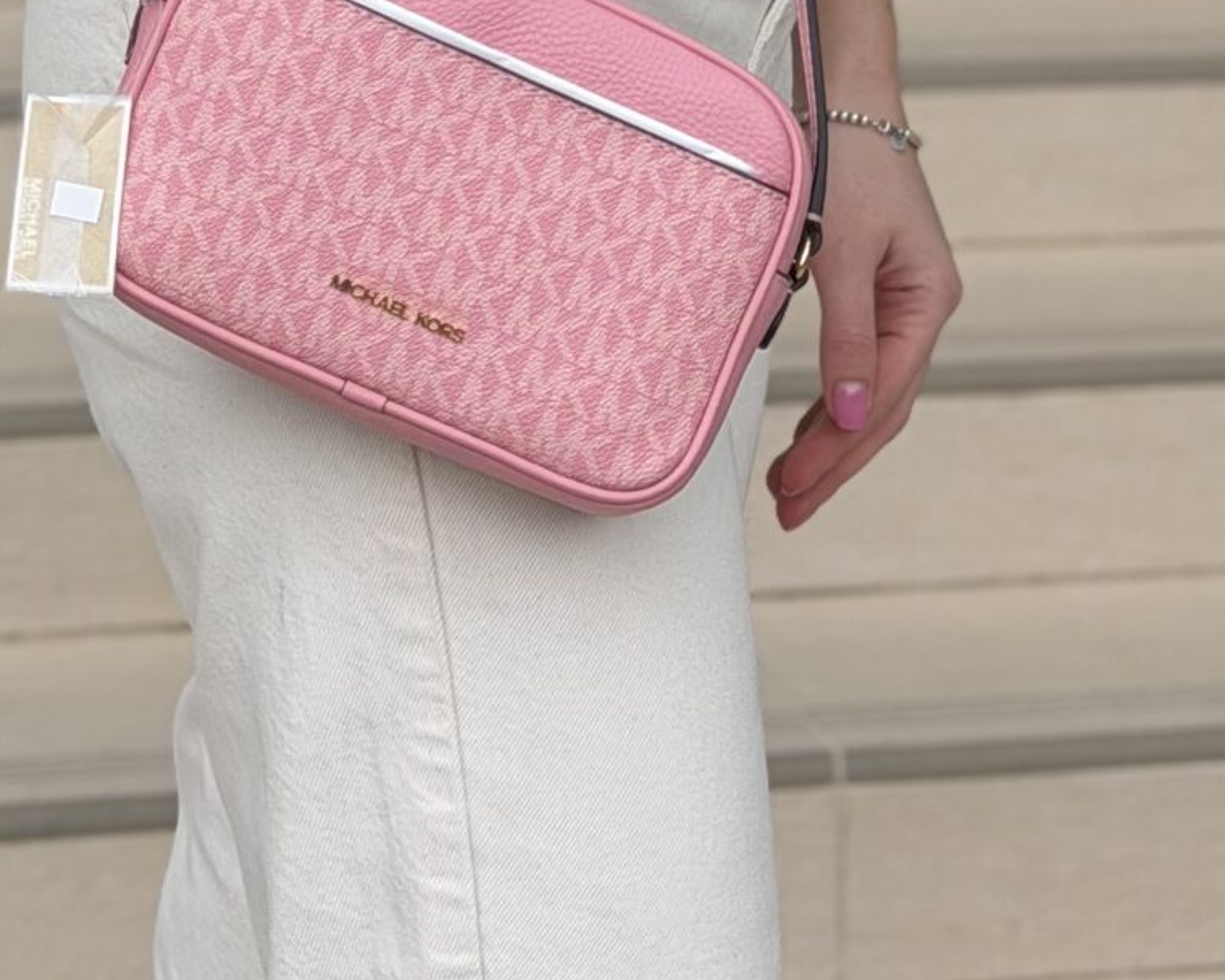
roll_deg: -0.2
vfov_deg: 9.3
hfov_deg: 12.2
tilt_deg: +0.5
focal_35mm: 158
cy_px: -819
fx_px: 5728
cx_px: 563
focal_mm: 6.76
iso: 64
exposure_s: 1/1285
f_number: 1.78
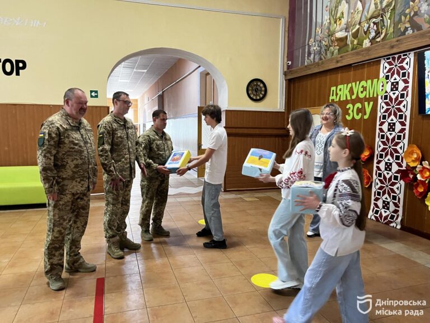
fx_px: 323
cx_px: 215
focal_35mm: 26
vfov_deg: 53.1
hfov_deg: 67.3
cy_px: 162
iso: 500
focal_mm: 5.1
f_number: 1.6
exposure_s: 1/57
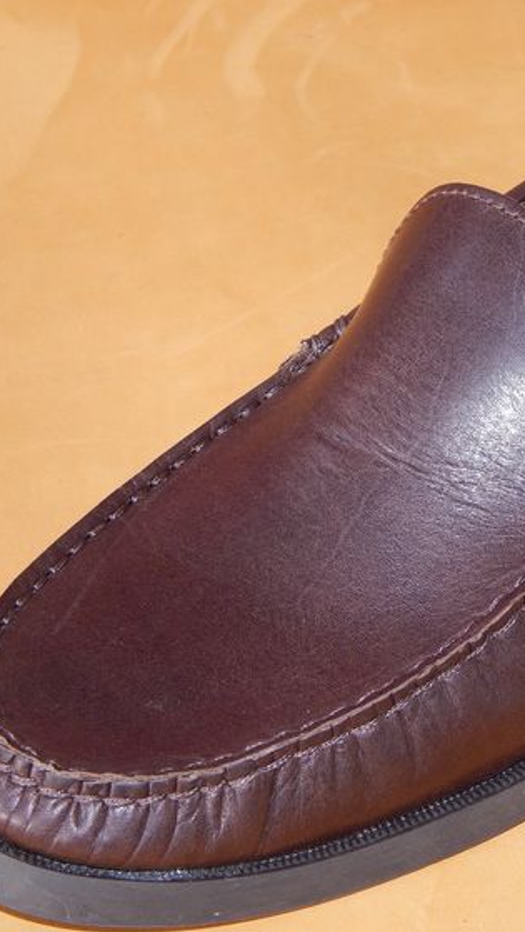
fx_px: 2743
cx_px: 457
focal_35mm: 111
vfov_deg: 19.3
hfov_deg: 10.9
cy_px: 467
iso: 200
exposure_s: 1/30
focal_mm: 13.5
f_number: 4.2
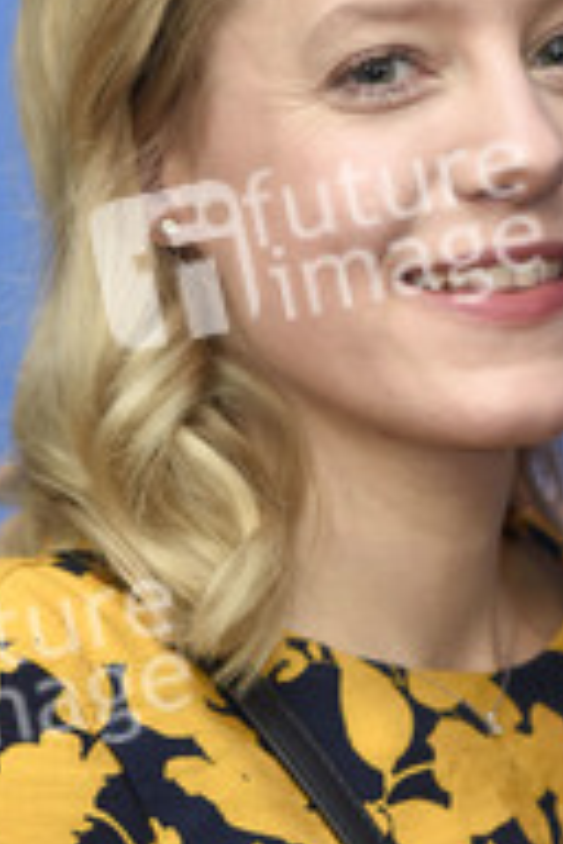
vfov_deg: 4.9
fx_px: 9900
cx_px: 444
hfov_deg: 3.3
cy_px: 466
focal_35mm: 422
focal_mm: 135
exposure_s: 1/250
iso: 640
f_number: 4
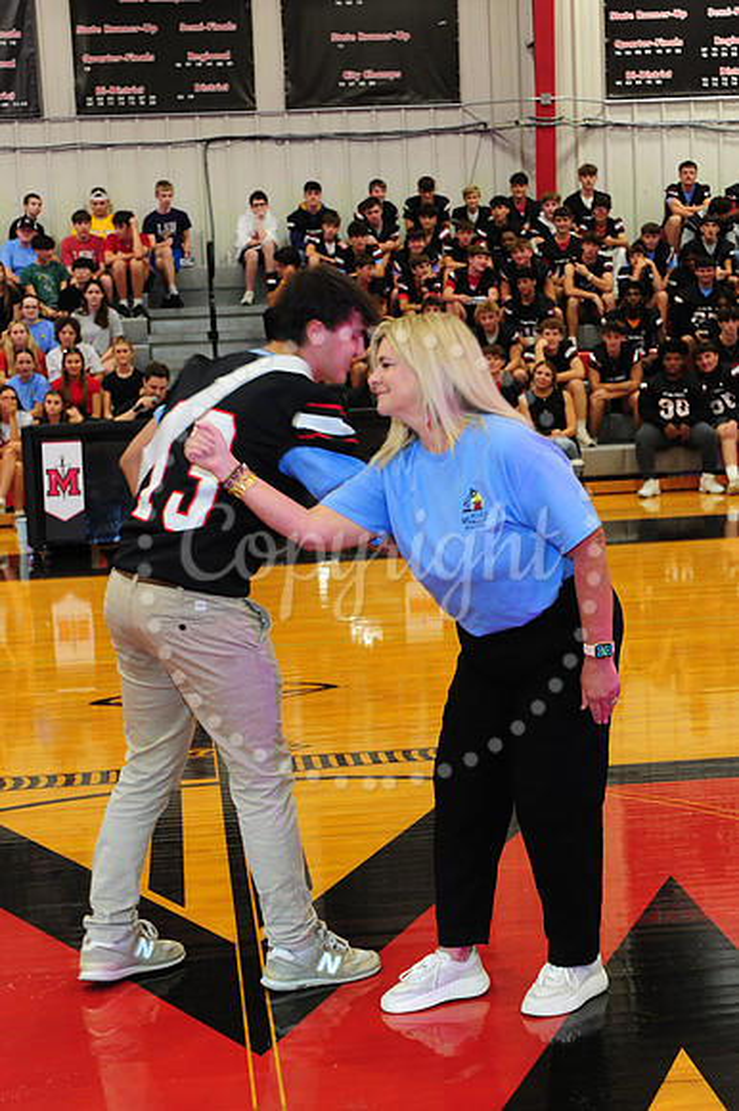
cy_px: 556
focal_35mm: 62
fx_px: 1911
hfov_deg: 21.9
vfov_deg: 32.4
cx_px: 370
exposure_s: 1/60
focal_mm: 62
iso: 2000
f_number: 7.1
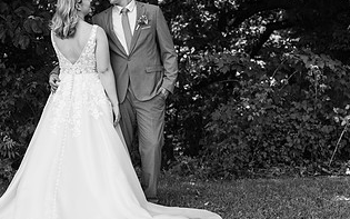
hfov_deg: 28.5
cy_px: 86
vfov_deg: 18.1
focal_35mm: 72
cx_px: 134
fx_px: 687
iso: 100
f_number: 2.8
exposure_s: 1/500
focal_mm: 35
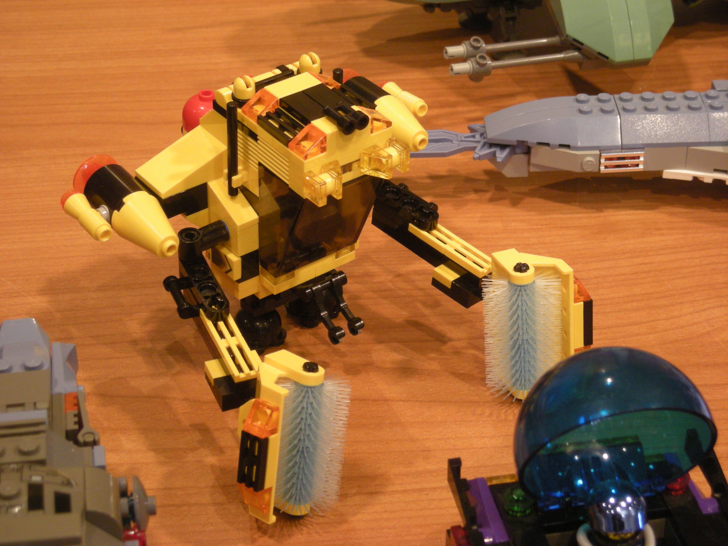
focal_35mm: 84
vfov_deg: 17.6
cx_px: 364
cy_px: 273
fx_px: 1767
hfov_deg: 23.3
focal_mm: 13.7
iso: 203
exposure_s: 1/8
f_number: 4.1
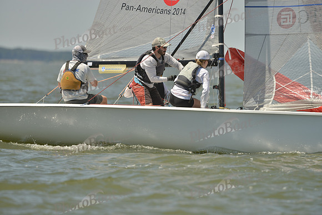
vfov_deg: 3.4
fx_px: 3578
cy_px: 108
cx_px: 161
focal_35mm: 400
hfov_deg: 5.2
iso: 200
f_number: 5.6
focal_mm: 400
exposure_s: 1/1250
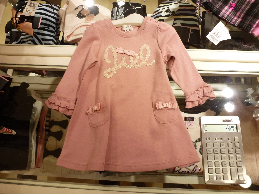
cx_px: 130
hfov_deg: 71.6
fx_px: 180
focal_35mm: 24
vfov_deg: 56.8
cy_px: 97
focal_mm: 4.3
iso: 100
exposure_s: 1/80
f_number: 3.3
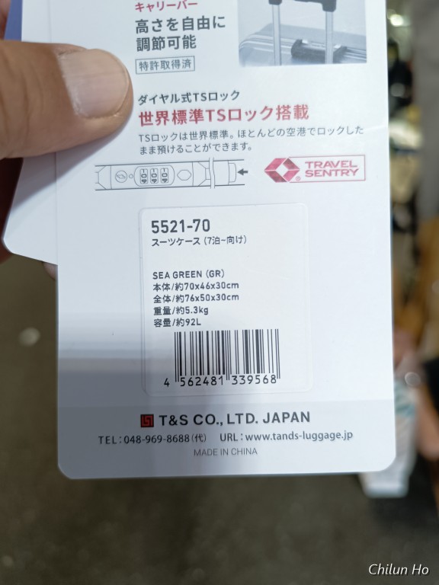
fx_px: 406
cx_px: 220
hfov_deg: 56.8
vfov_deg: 71.6
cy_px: 292
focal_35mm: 24
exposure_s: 1/100
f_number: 1.65
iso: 400
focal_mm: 6.14
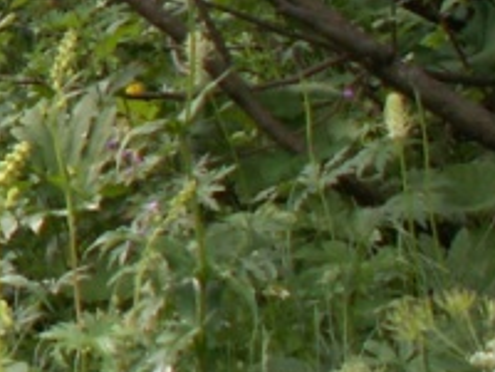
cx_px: -636
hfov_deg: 9.9
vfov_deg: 8.2
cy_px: -47
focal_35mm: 179
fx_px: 2560
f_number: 3.2
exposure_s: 1/50
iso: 50
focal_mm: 5.86
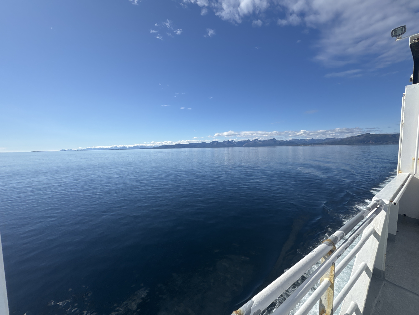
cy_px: 158
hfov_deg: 102.1
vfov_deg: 85.7
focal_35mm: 14
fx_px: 169
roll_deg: +2.0
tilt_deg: -1.7
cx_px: 210
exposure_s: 1/2874
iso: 50
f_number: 2.2
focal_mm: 2.22
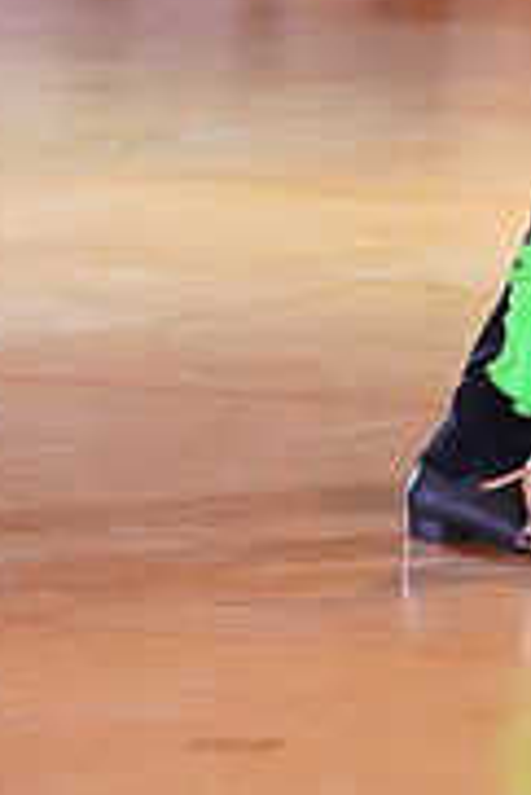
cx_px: 748
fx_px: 8899
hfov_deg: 3.4
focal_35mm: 403
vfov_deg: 5.1
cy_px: -202
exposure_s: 1/500
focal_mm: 126
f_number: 4
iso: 8000
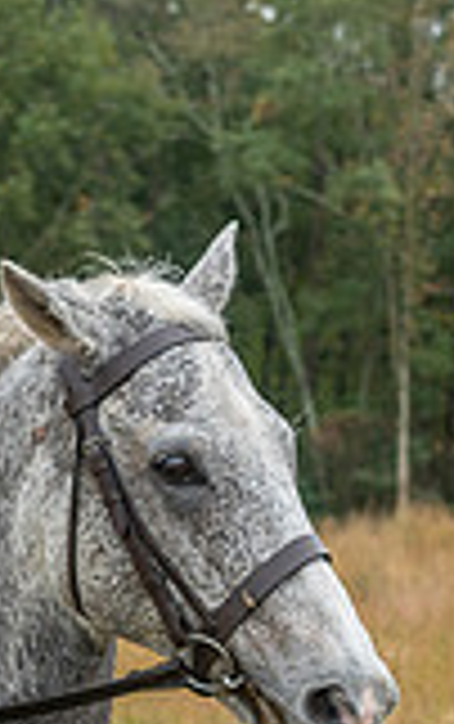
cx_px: 245
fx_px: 3060
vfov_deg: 13.3
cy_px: 718
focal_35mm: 155
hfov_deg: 8.5
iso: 200
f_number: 3.5
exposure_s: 1/500
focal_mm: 35
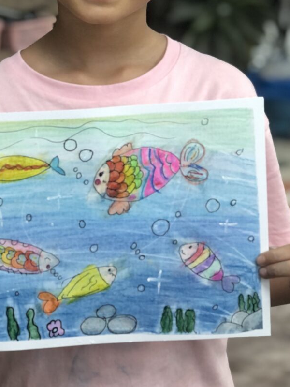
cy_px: 78
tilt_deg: -12.6
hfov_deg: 15.5
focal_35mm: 95
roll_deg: +3.6
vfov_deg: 20.4
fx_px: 1061
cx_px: 77
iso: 80
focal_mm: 6.6
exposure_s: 1/33
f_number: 2.8
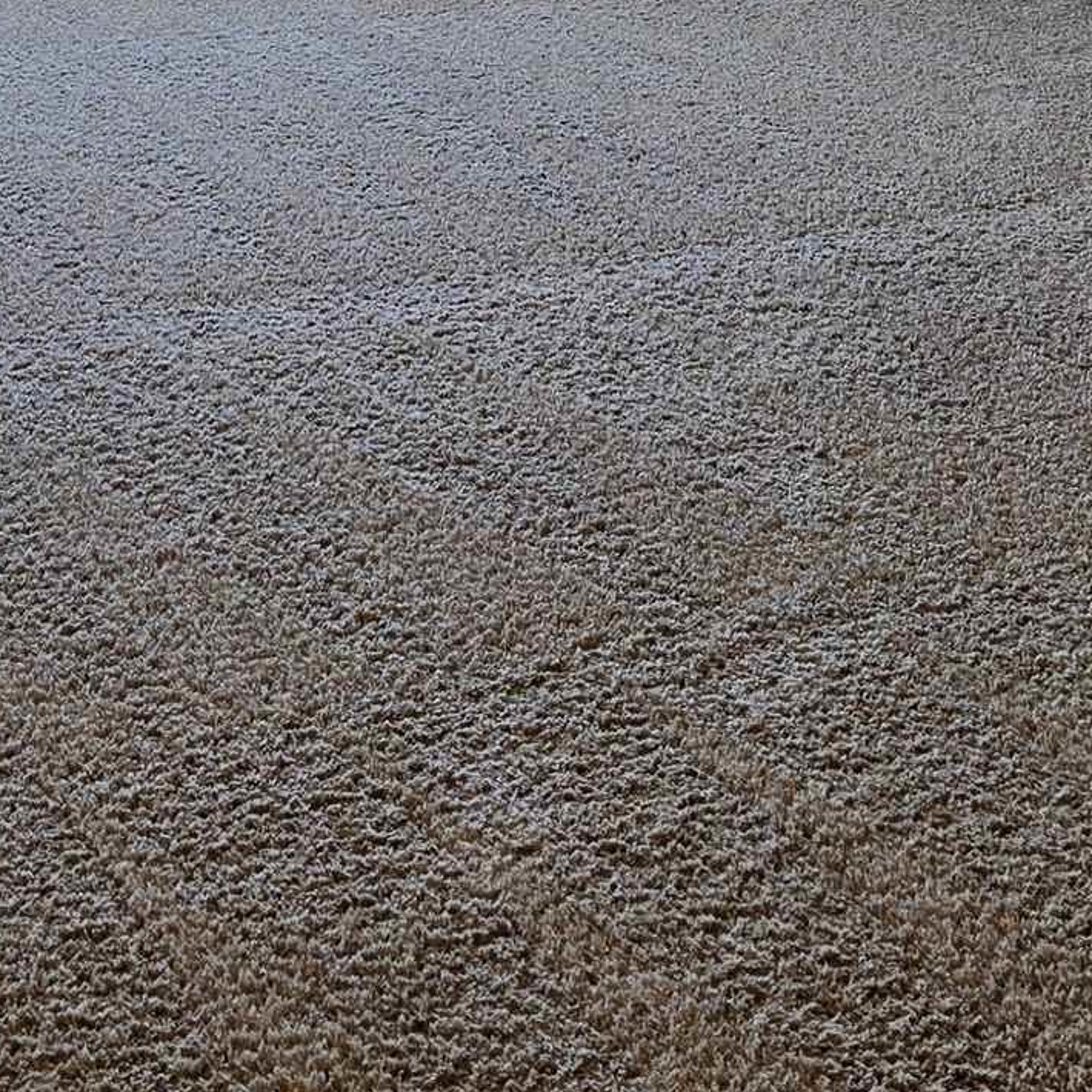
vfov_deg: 18.1
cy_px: -405
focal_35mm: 88
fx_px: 3141
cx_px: 378
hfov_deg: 19.7
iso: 80
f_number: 1.8
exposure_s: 1/120
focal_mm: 5.4
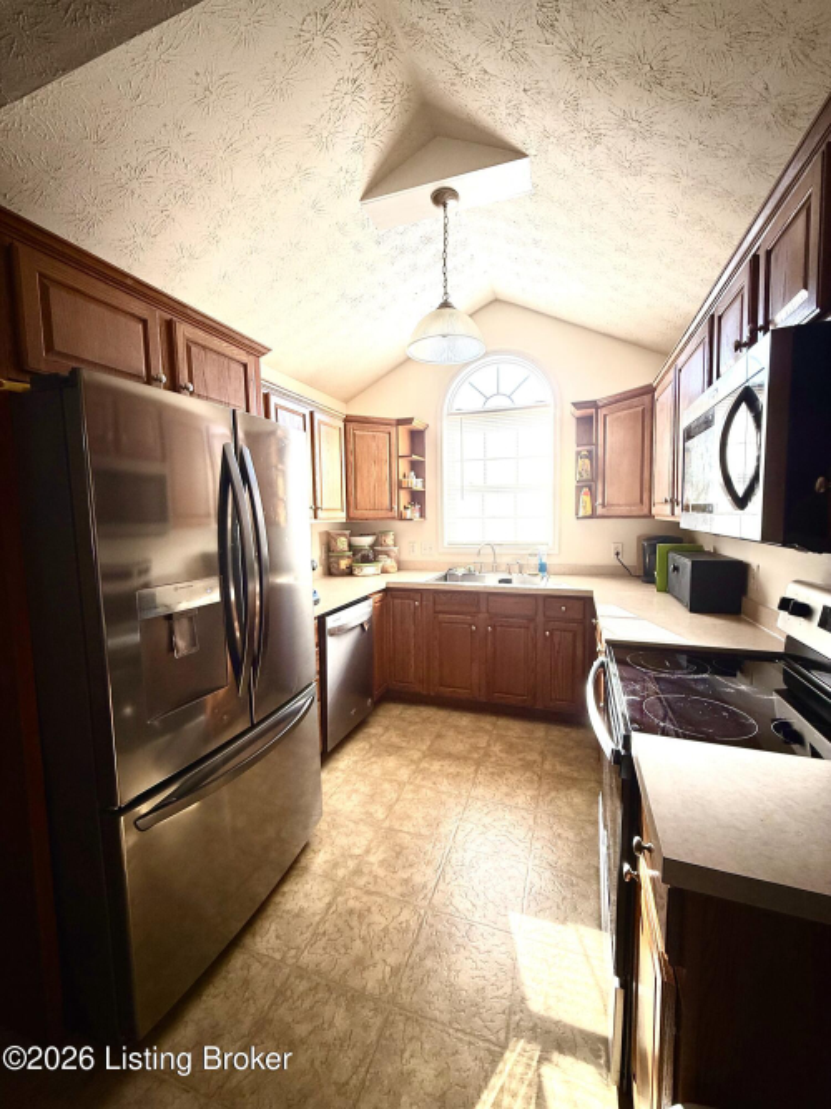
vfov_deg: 102.1
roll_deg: +0.7
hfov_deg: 85.7
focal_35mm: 14
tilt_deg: -3.7
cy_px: 554
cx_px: 416
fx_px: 448
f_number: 2.2
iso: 50
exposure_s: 1/141
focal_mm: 2.22
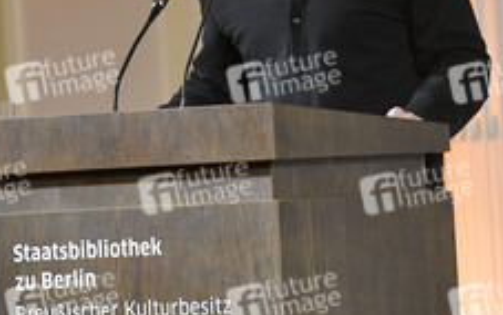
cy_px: 22
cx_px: 225
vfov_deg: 3.3
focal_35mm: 404
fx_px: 5540
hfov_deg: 5.2
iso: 3200
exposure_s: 1/200
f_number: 5
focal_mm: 200
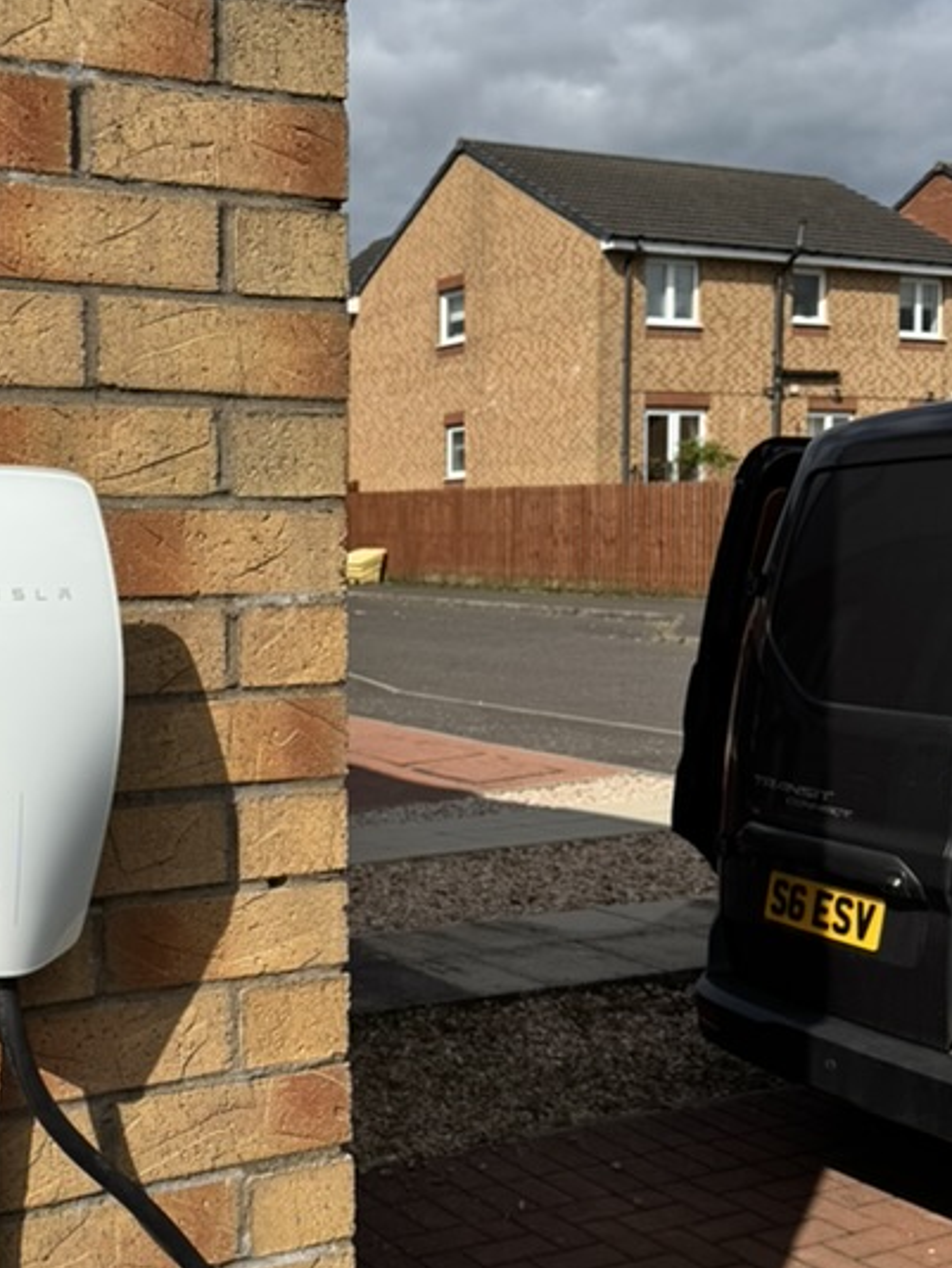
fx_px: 1685
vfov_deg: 41.1
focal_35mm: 46
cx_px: 216
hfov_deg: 30.9
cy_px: 715
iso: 80
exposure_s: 1/7937
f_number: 1.78
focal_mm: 6.76
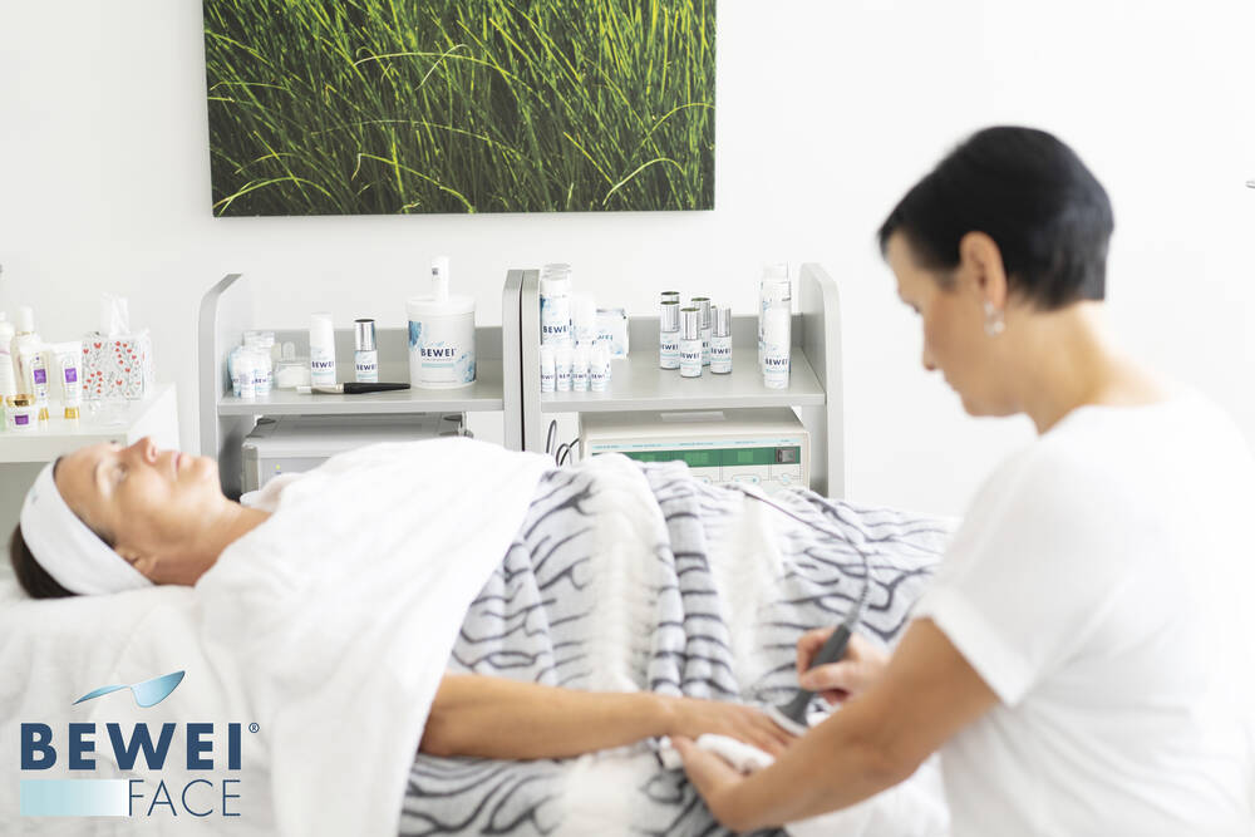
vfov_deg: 24.6
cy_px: 418
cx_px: 628
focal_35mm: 55
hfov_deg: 36.2
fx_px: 1918
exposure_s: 1/100
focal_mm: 55
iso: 200
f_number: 2.5
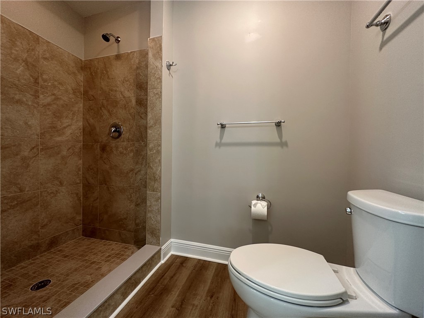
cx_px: 212
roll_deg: -0.6
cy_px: 159
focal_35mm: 14
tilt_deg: -0.9
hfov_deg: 102.1
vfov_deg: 85.7
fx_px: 171
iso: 200
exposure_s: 1/60
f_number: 2.2
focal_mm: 2.22
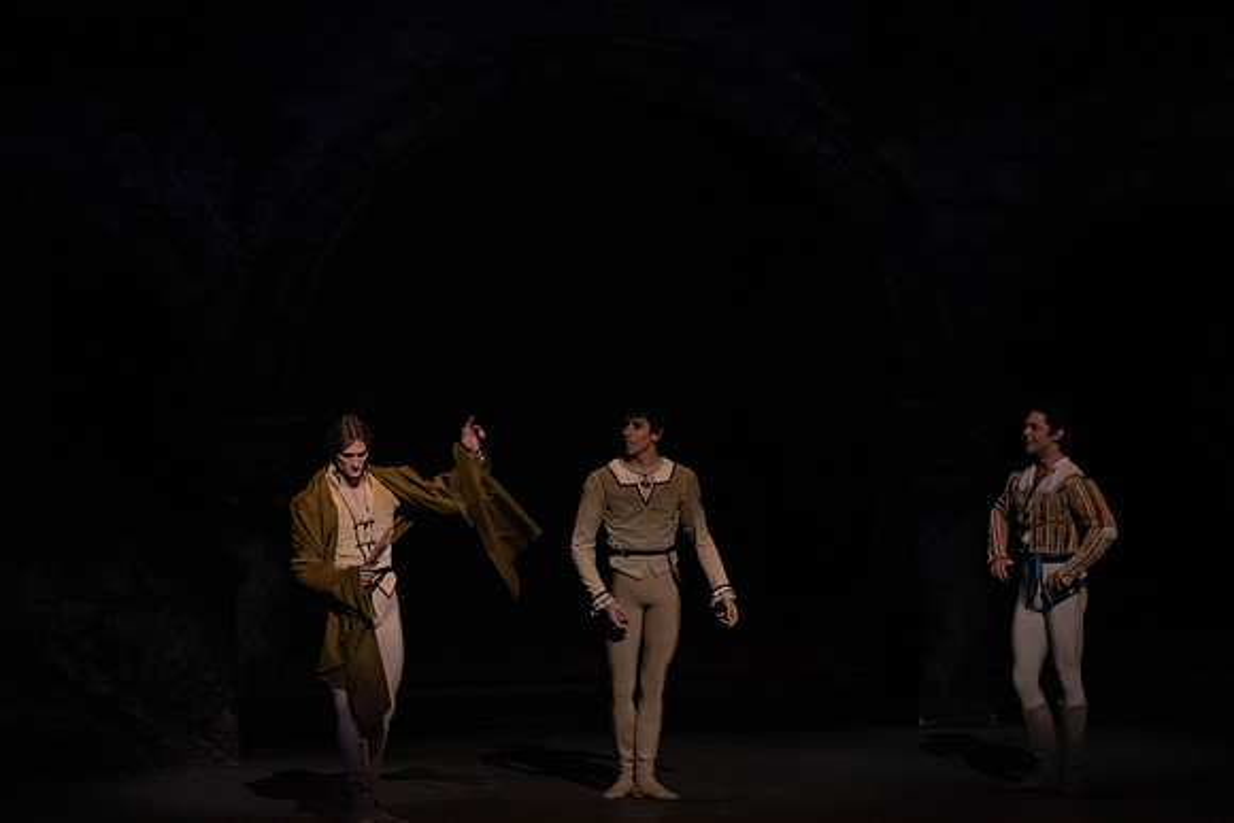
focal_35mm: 253
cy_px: 412
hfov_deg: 8.1
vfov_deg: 5.4
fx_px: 8674
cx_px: 617
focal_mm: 253
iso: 8000
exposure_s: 1/250
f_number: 5.6
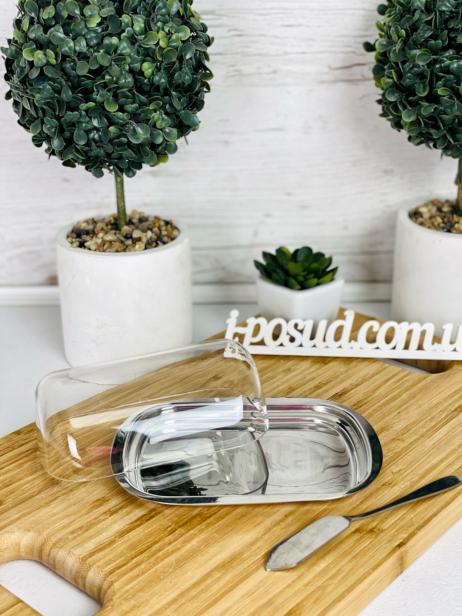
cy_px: 309
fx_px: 943
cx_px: 234
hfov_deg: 27.5
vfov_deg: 36.2
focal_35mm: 53
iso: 20
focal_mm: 6
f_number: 2
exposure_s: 1/103
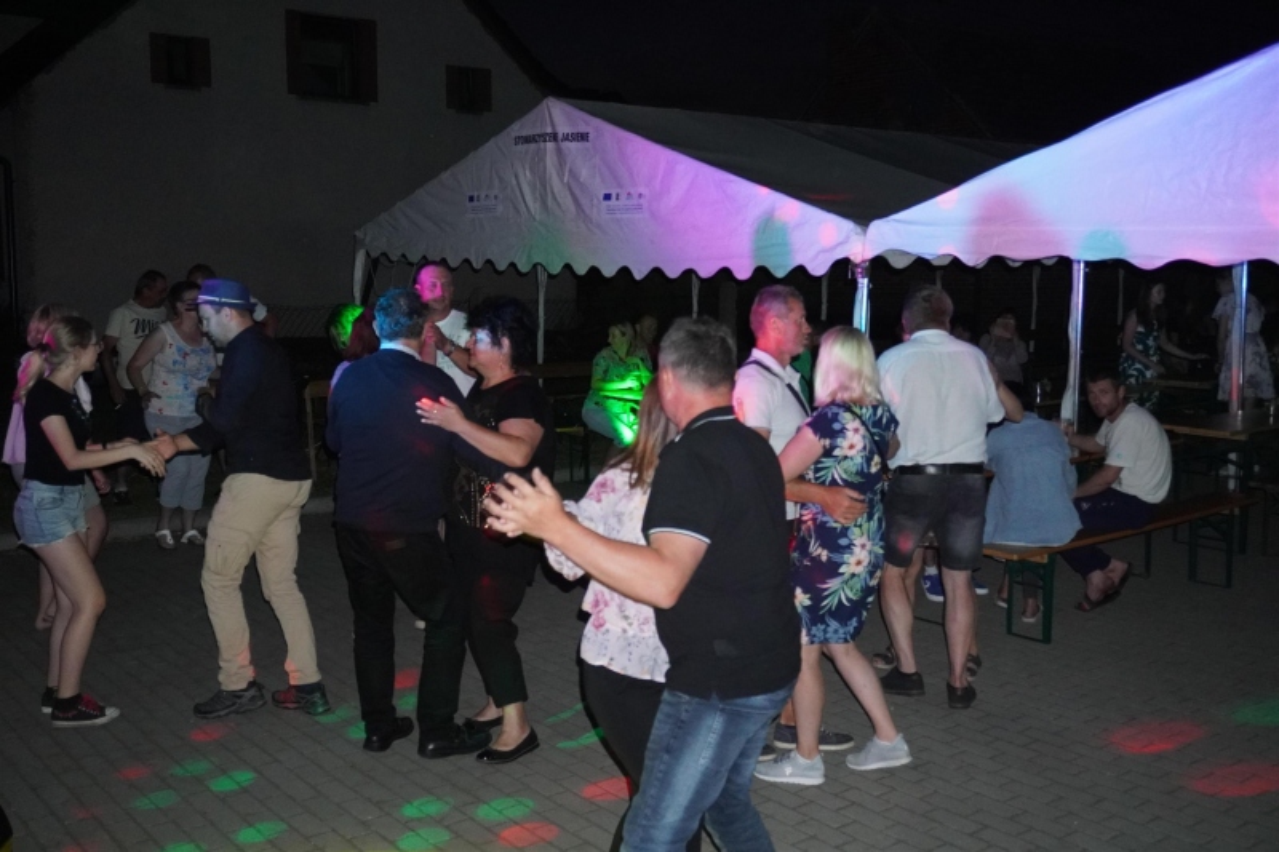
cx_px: 640
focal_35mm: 38
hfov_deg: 51.3
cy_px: 426
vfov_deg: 35.5
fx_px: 1332
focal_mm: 25
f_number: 4.5
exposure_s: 1/60
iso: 3200
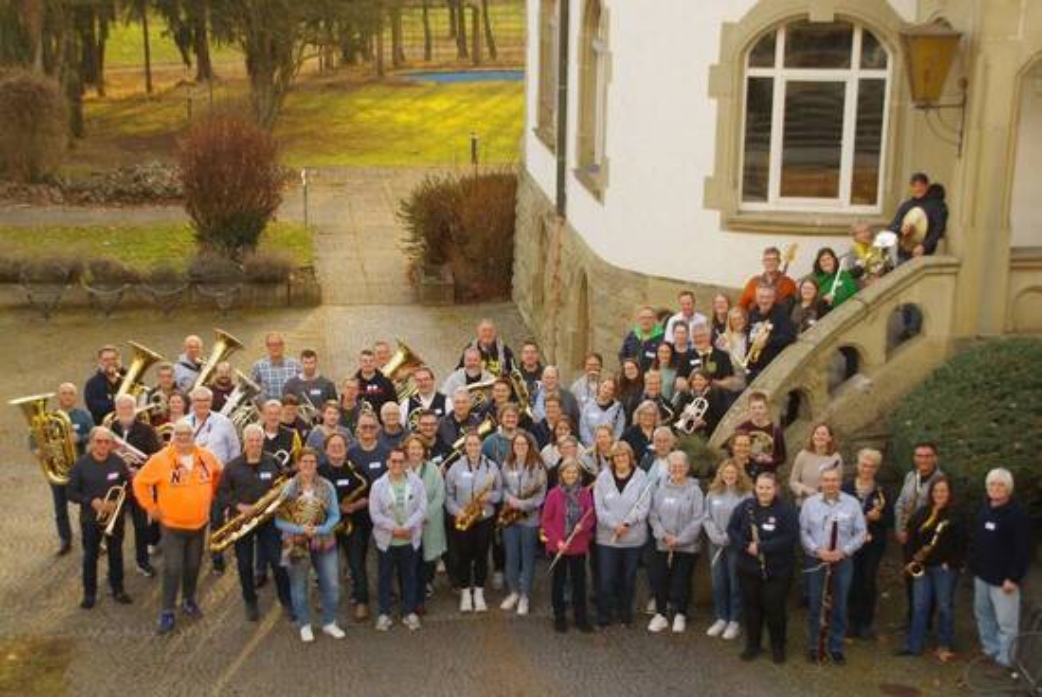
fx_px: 1594
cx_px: 521
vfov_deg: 24.7
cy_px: 348
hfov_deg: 36.2
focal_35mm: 55
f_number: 4.5
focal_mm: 37
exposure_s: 1/100
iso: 200
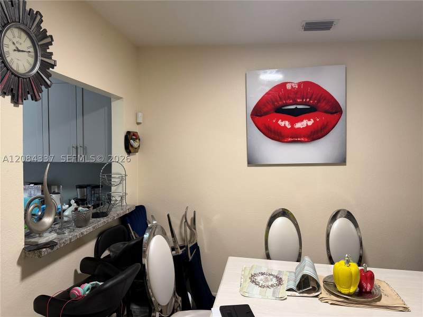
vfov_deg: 56.8
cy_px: 158
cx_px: 212
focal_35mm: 24
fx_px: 293
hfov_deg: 71.6
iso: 200
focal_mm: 6.76
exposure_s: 1/60
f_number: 1.78
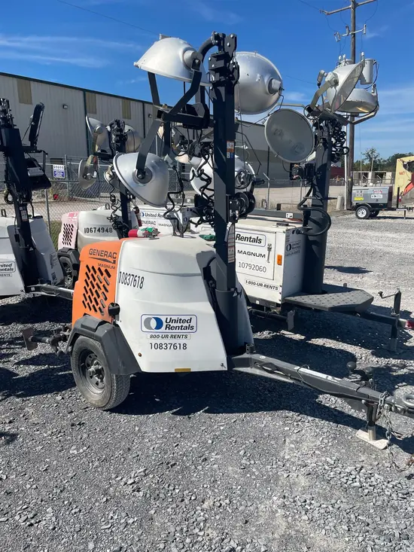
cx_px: 207
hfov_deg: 53.1
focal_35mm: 26
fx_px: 414
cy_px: 276
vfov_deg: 67.3
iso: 32
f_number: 1.6
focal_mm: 4.2
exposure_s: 1/5291
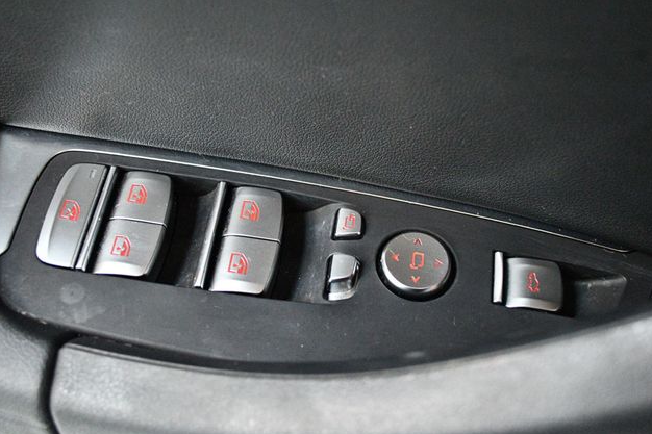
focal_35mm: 46
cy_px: 220
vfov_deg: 29.2
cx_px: 330
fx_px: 833
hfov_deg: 42.8
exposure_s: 1/60
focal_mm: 30
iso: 9000
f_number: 4.5
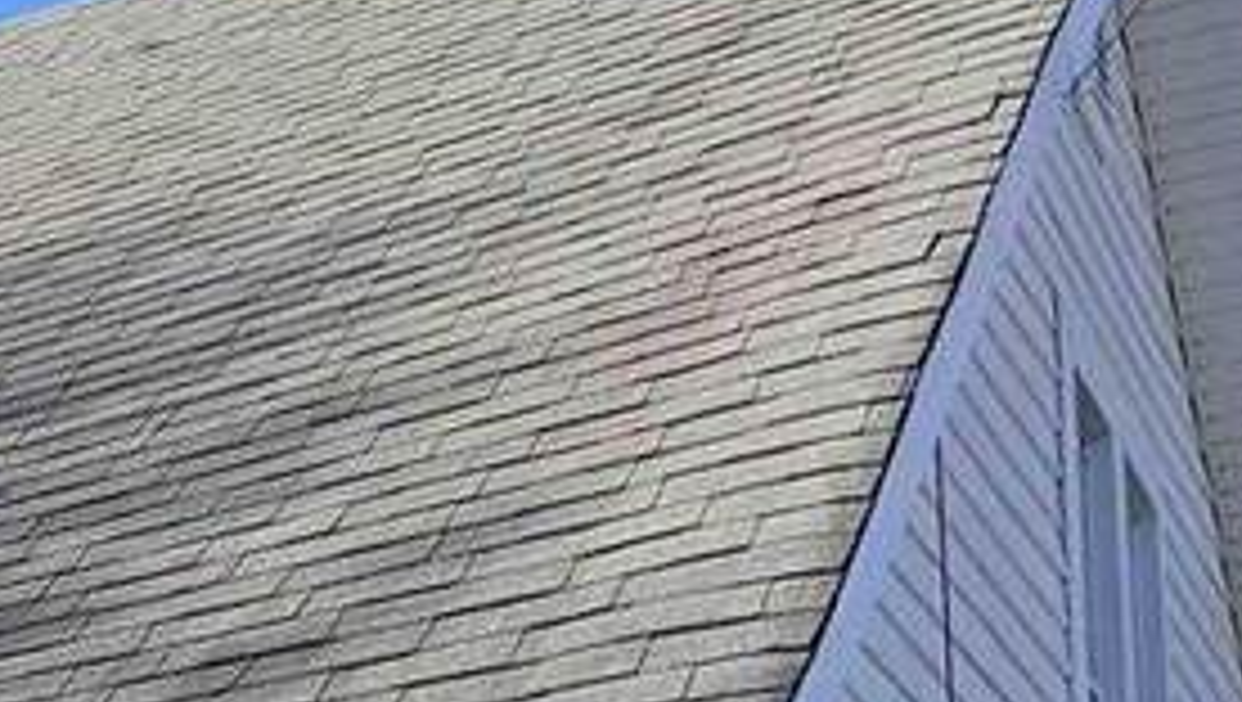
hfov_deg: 15.5
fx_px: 3825
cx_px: -1062
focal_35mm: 116
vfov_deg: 9.7
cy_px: 1444
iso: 25
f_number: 1.8
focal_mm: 5.4
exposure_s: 1/1011
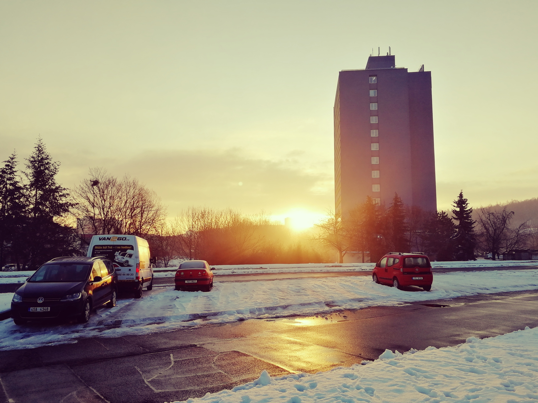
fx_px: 420
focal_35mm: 27
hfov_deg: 65.3
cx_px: 269
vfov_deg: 51.4
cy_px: 202
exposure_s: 1/733
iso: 50
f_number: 2.2
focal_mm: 3.95
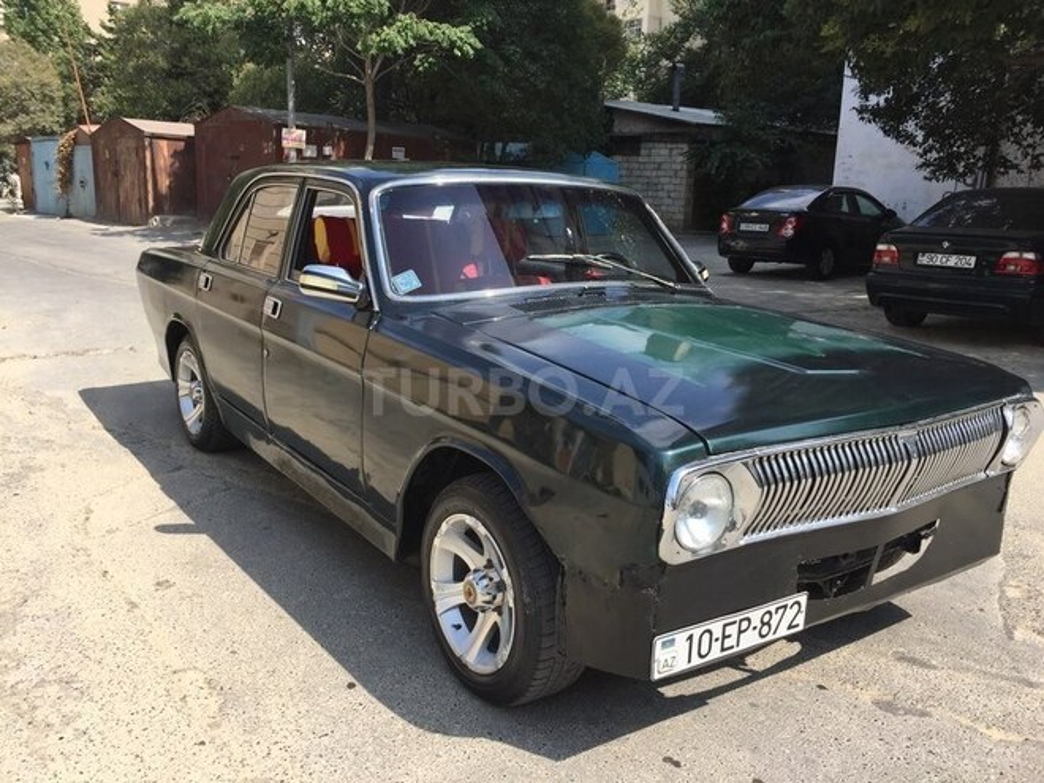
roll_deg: -1.5
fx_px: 875
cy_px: 392
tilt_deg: -12.6
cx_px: 522
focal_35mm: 29
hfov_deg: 61.7
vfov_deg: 48.2
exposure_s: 1/1412
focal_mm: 4.15
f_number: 2.2
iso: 32
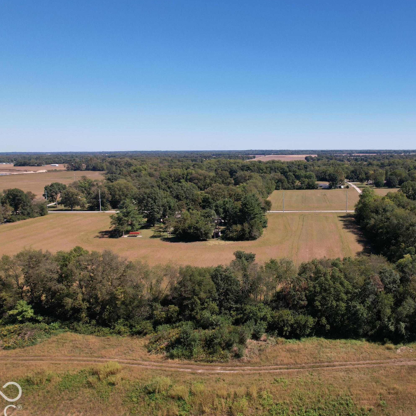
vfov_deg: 55.6
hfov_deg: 53.9
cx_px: 295
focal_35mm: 29
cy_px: 209
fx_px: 394
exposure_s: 1/125
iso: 120
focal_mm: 8.38
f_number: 2.8
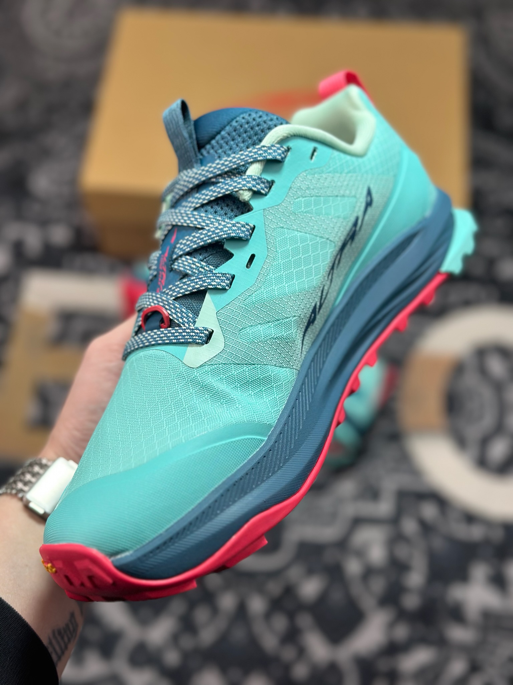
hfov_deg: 30.3
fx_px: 948
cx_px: 256
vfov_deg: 39.7
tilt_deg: -59.6
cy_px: 342
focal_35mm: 48
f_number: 1.78
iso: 80
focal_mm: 6.86
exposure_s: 1/971
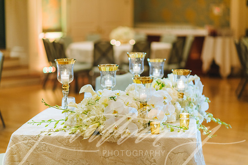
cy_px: 82
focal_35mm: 85
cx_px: 124
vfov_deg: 16.1
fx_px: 586
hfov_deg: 23.9
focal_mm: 85
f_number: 2
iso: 1600
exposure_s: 1/125
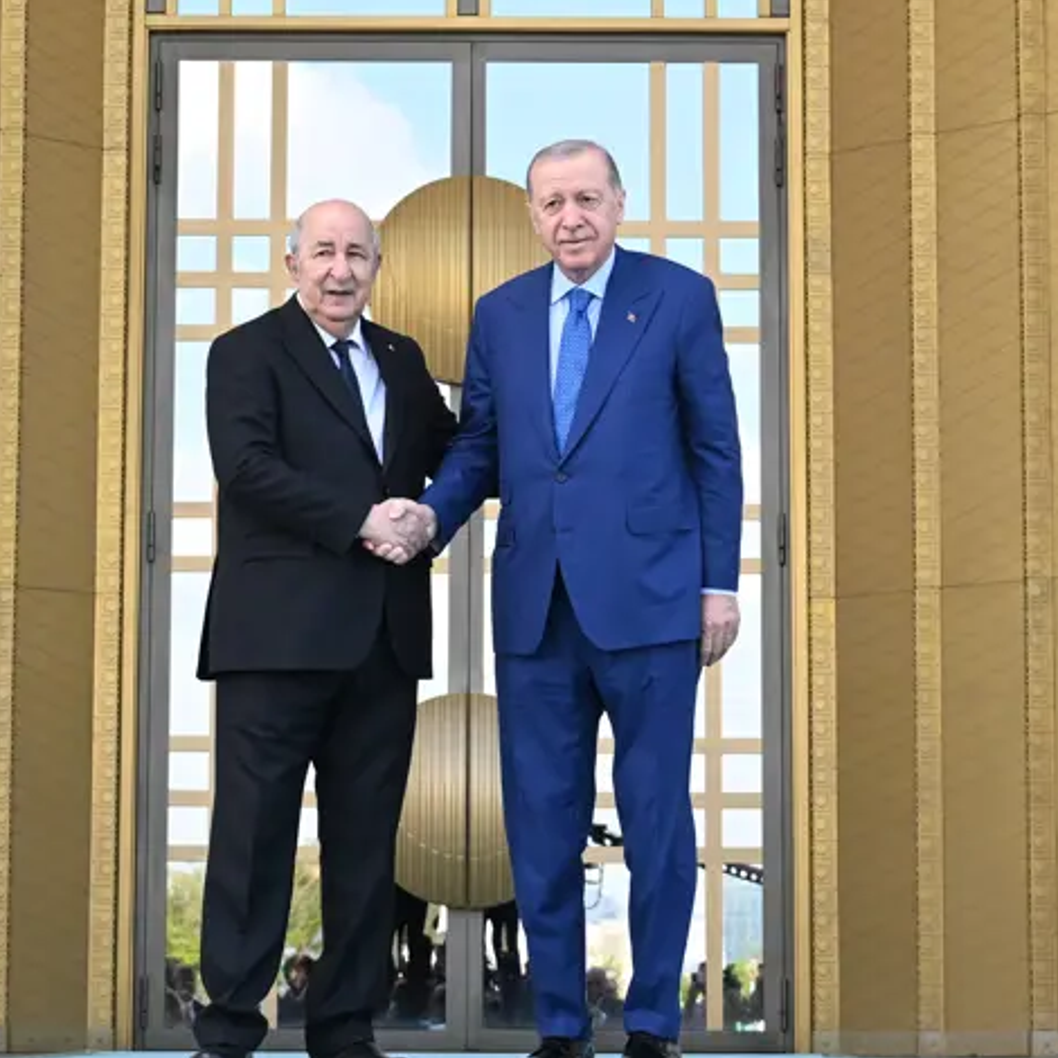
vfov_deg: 14.9
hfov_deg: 14.9
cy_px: 431
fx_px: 4046
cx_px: 479
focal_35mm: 117
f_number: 3.5
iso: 320
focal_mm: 36
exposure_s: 1/640
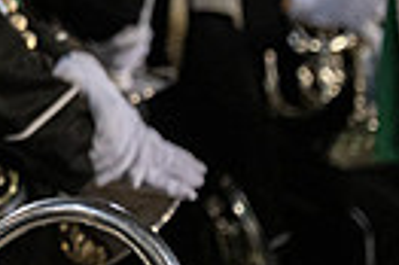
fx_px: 3432
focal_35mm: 310
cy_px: -251
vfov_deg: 4.4
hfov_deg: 6.5
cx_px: -399
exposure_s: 1/500
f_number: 3.2
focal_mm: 70
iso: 2000
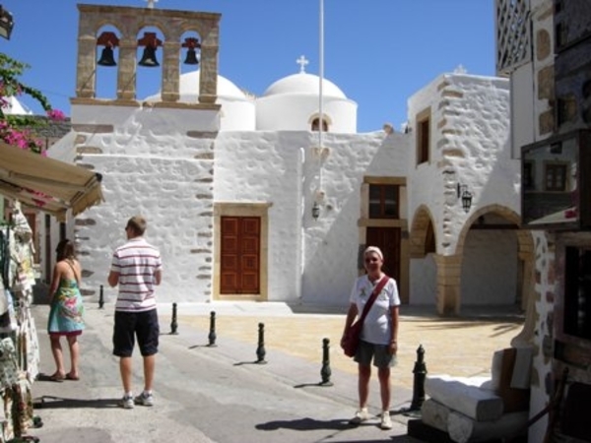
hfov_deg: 51.4
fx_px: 615
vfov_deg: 39.7
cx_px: 296
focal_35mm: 36
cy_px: 222
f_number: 6.8
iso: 50
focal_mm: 7.5
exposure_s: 1/332
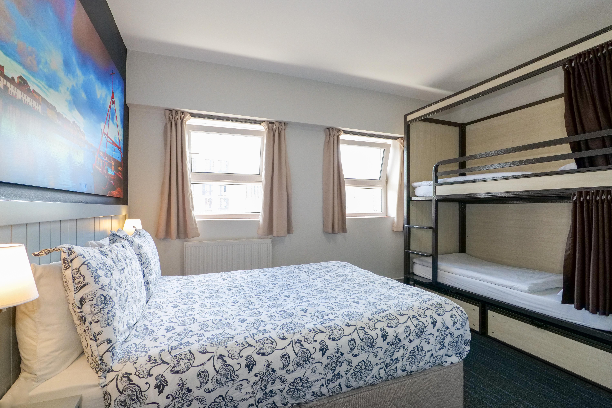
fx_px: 272
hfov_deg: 96.7
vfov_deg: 73.7
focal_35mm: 16
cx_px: 306
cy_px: 204
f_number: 9
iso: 5000
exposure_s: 1/200
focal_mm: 16
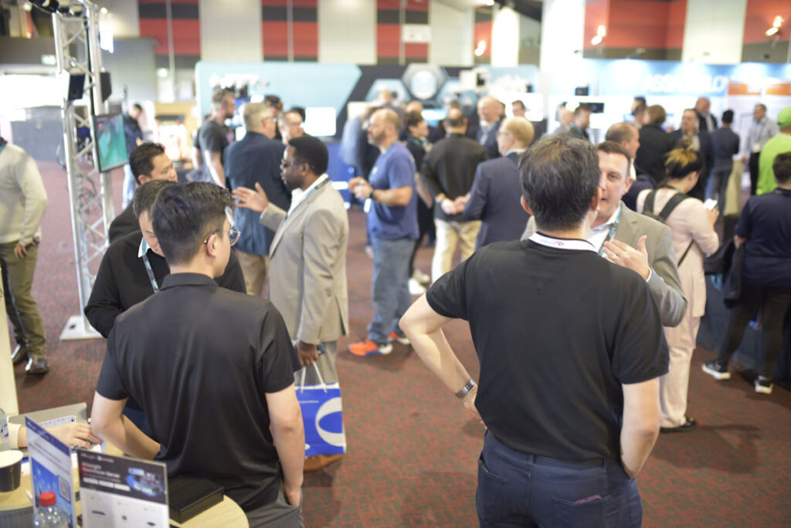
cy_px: 264
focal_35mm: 35
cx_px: 396
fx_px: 769
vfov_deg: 37.9
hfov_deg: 54.4
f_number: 1.4
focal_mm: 35
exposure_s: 1/60
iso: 900
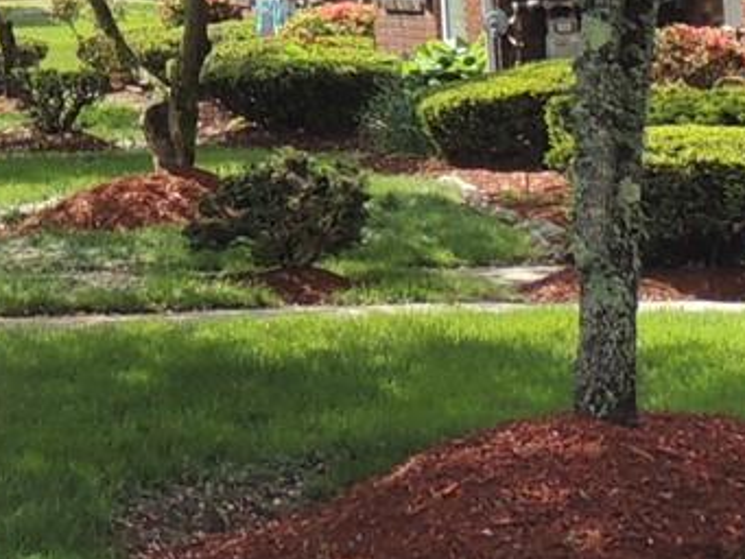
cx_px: -273
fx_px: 3875
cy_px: -655
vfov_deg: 7.8
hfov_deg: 10.7
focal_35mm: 180
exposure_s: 1/500
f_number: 3.1
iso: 100
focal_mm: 5.3
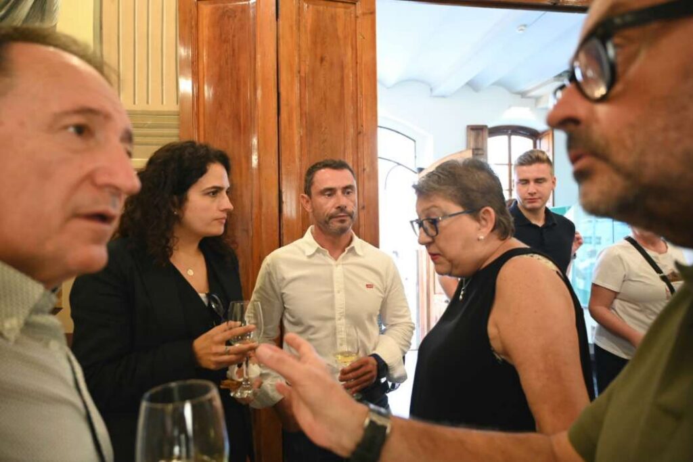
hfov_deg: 73.7
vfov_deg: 53.1
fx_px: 462
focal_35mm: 24
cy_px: 231
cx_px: 346
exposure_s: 1/200
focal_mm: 24
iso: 6400
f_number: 4
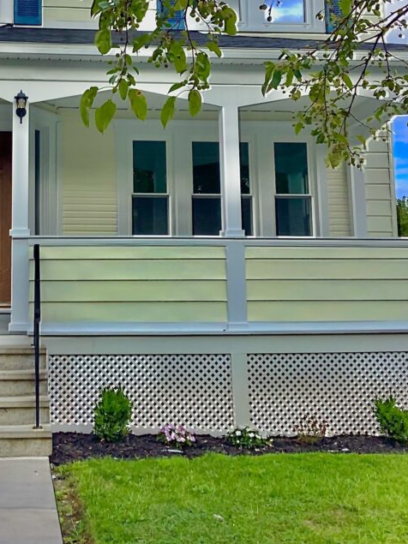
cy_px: 188
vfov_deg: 37.8
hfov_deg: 28.6
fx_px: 786
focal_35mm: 50
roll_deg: -1.2
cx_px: 91
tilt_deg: +9.0
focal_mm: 3.3
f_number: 2.4
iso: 25
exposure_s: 1/622
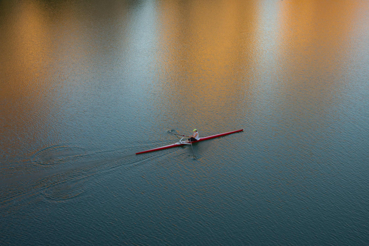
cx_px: 184
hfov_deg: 54.4
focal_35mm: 35
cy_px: 123
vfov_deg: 37.8
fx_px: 359
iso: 320
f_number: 3.5
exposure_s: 1/160
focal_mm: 35
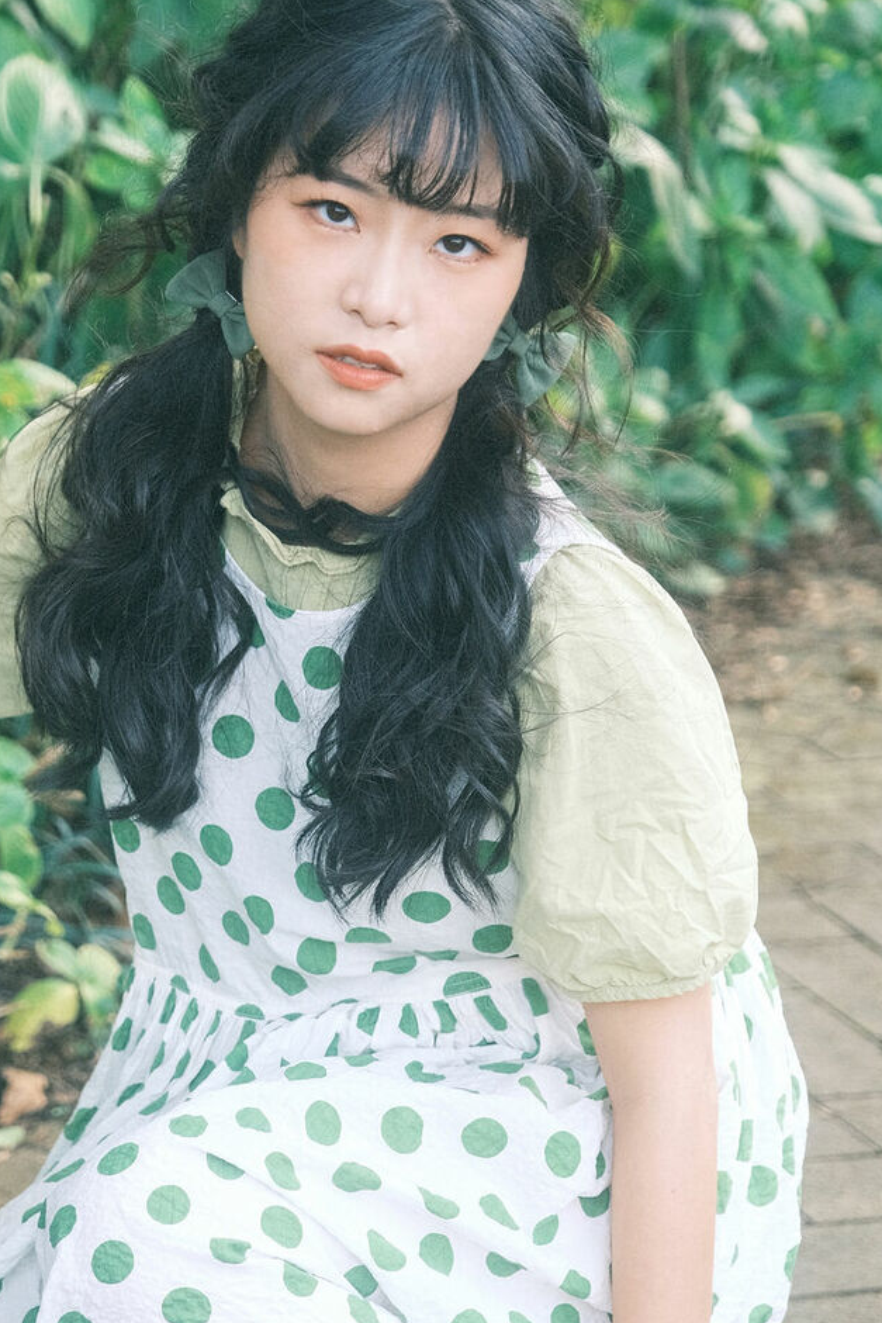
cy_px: 847
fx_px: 5106
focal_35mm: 139
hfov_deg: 9.8
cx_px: 160
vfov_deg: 14.7
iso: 640
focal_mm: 55
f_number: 2.8
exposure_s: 1/250
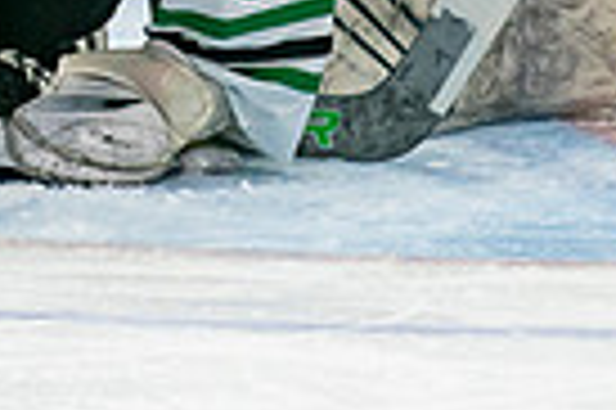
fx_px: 11468
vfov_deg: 2.0
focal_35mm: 671
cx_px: 158
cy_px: 3
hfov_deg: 3.1
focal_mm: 105
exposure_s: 1/640
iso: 800
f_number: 2.8
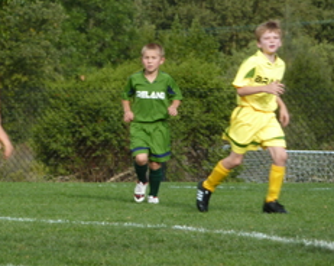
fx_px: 5013
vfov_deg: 3.0
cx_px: 55
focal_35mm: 508
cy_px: 147
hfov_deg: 3.8
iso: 80
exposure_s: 1/320
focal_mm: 49.2
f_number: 4.9
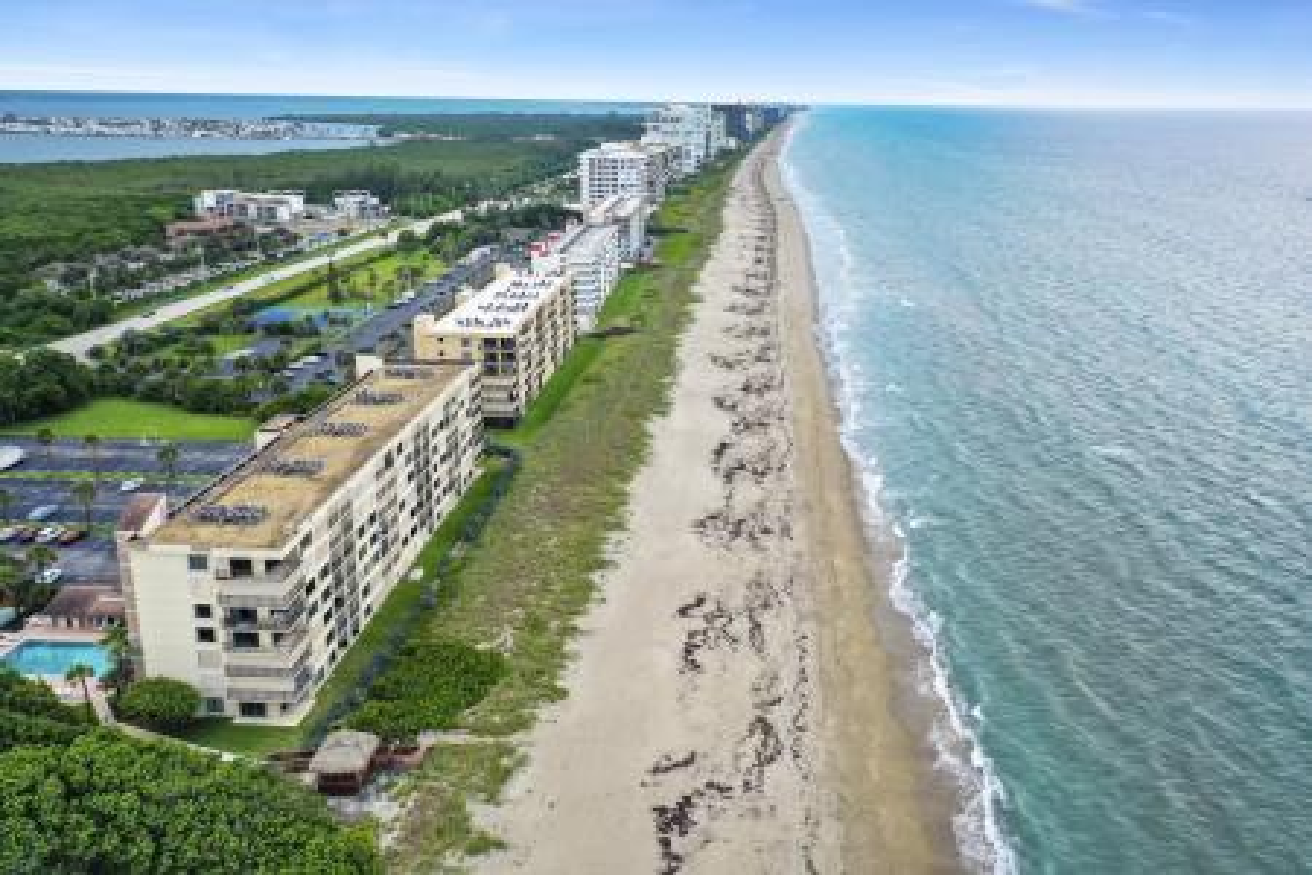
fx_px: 1020
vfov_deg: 46.4
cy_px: 438
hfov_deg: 65.5
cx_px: 656
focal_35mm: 28
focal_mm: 10.26
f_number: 2.8
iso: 100
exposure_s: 1/240
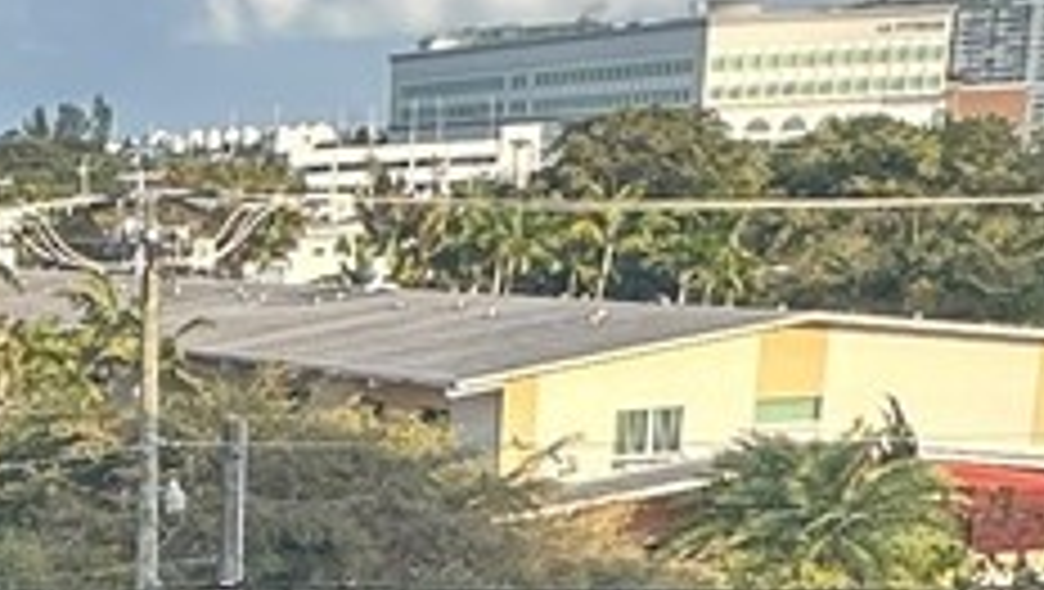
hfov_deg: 17.9
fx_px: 2909
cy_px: 1094
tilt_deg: -16.7
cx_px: -576
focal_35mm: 105
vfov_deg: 10.8
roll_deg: +3.1
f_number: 2.2
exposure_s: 1/442
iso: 40
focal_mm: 2.22
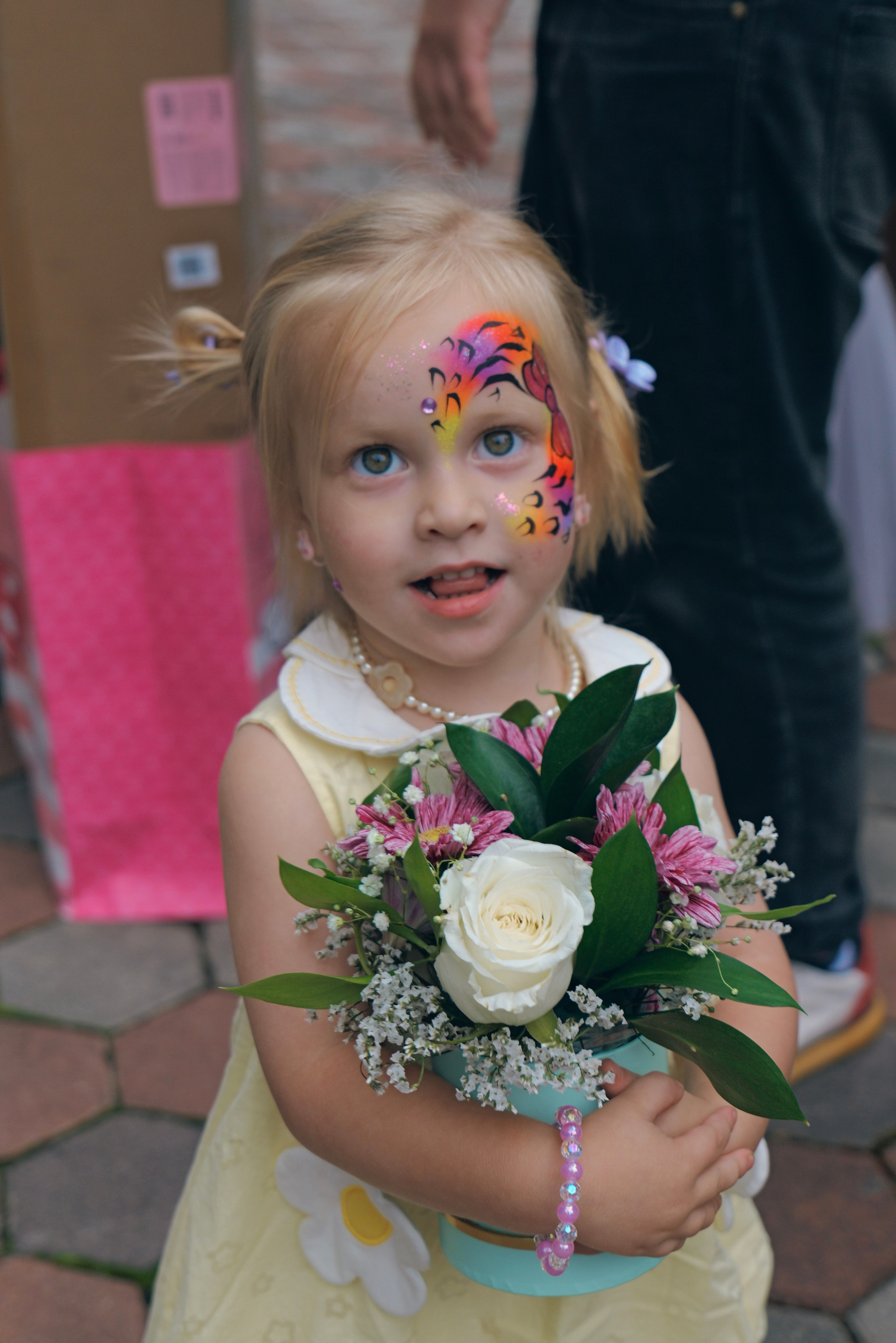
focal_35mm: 60
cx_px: 448
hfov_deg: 22.6
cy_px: 672
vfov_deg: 33.4
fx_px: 2240
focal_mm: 60
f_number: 5.6
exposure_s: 1/250
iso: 500
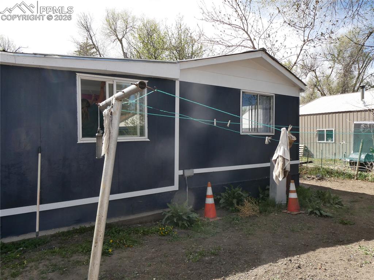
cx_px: 187
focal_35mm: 24
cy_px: 140
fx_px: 259
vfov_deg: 56.8
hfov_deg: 71.6
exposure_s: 1/500
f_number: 3.3
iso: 80
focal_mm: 4.3
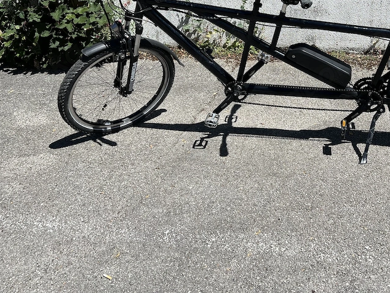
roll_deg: +3.2
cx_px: 276
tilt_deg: -20.8
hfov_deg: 44.7
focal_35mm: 41
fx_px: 462
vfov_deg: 34.4
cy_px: 71
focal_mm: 5.7
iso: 50
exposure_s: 1/4831
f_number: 1.5
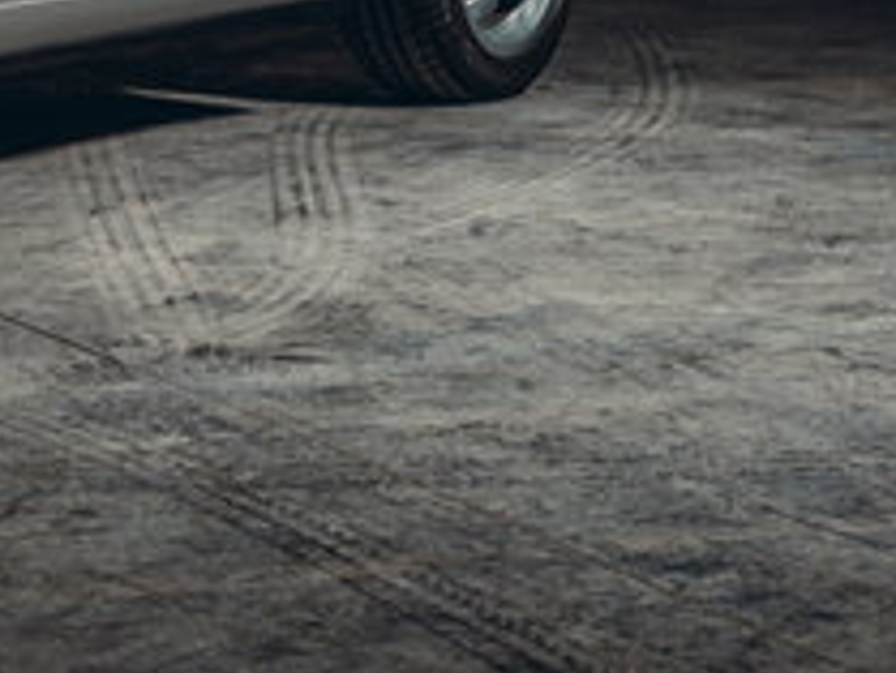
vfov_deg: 9.1
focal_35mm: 159
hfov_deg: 11.8
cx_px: -493
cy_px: -349
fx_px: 4118
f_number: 7.1
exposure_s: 1/30
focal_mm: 45
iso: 400
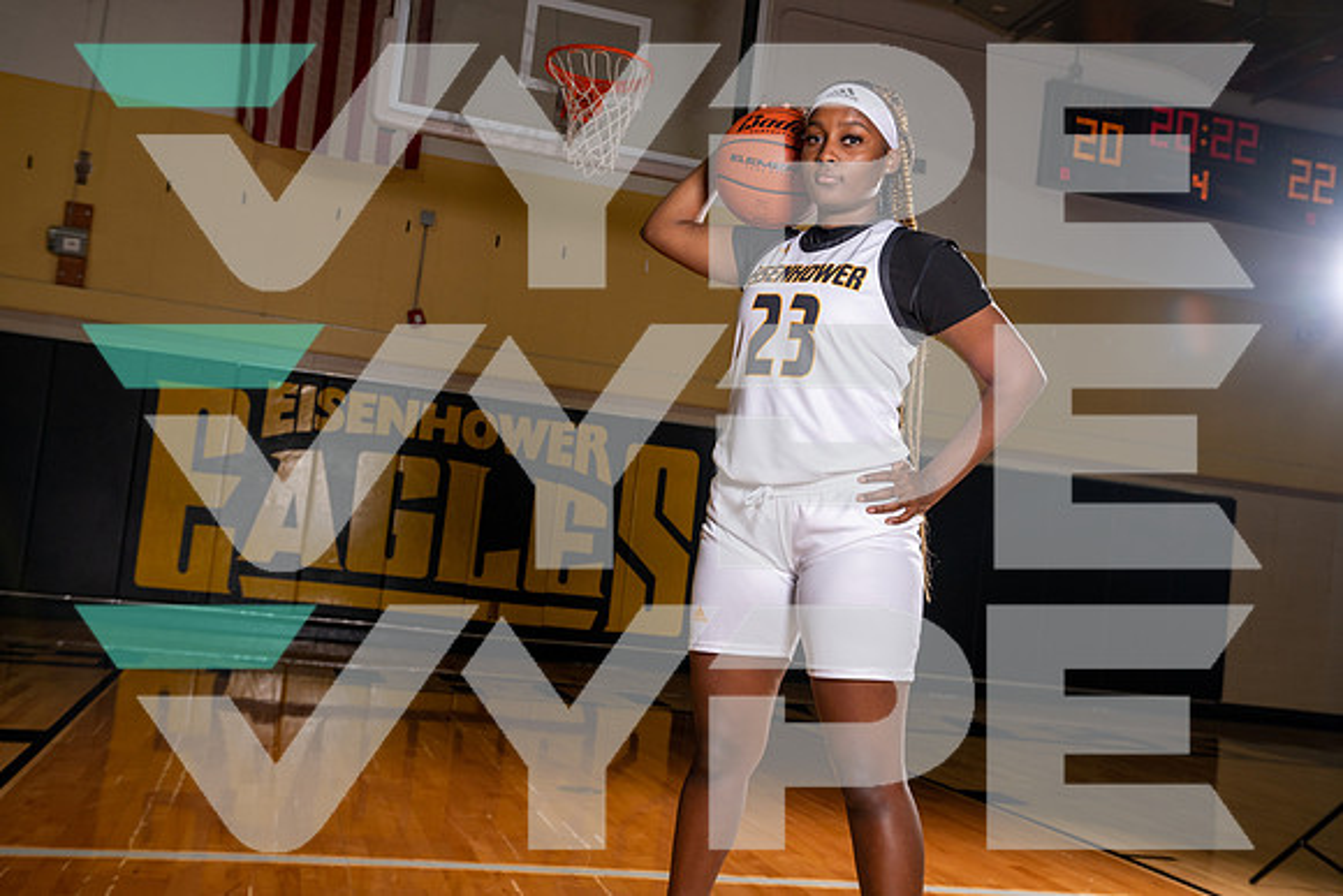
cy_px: 448
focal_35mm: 37
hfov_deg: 51.9
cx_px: 672
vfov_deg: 36.0
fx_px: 1381
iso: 320
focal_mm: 37
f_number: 6.3
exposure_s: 1/400
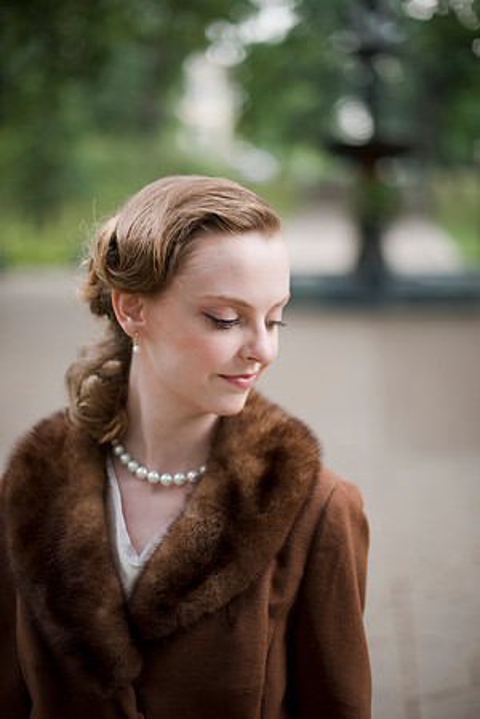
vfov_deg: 39.6
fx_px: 1000
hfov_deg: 27.0
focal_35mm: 50
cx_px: 240
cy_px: 360
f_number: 1.4
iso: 200
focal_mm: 50
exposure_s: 1/250
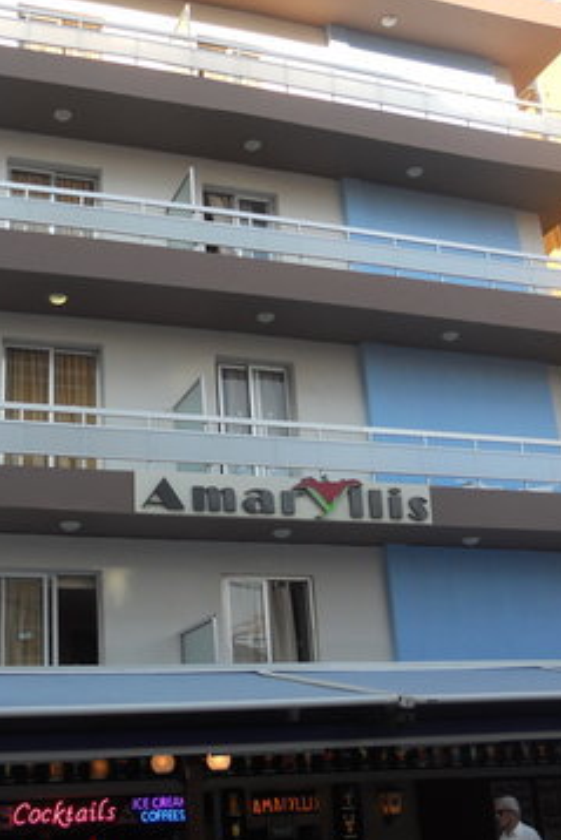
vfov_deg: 41.9
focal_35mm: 47
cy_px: 413
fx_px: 1097
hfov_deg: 28.4
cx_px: 164
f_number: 3.2
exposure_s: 1/250
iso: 80
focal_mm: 4.9
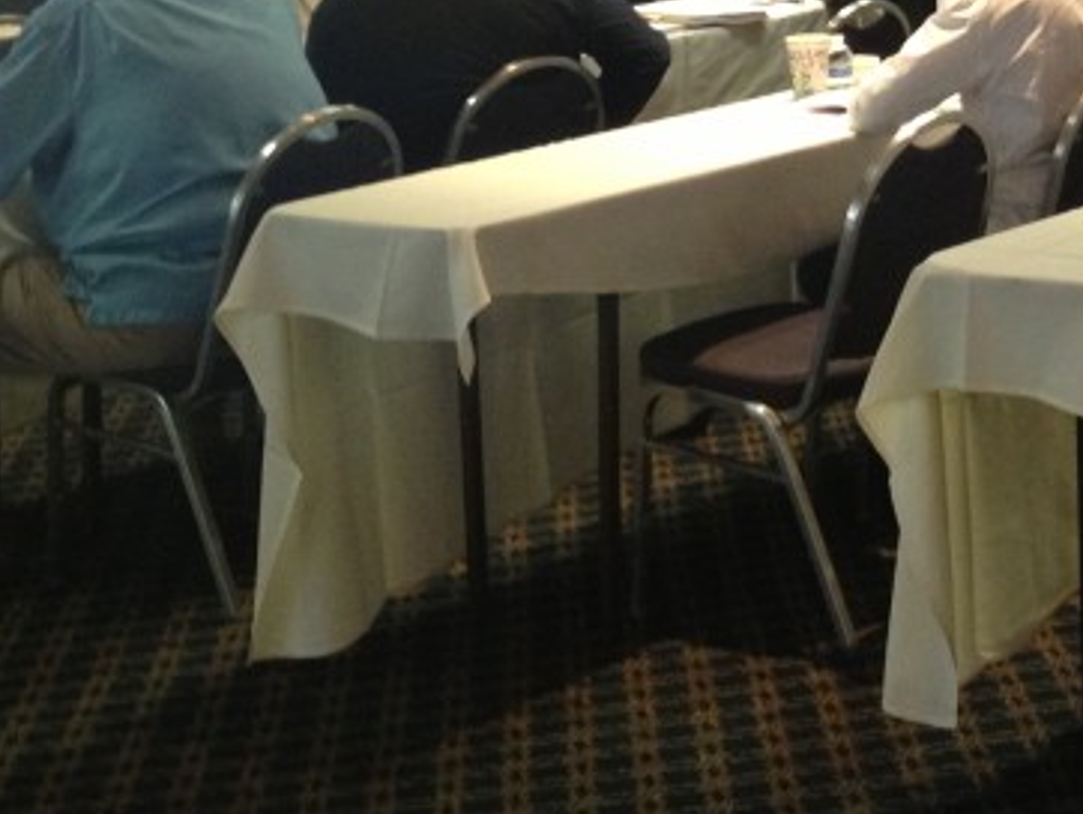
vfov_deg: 14.3
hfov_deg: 18.5
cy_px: -281
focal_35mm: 99
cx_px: 1388
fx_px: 3099
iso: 160
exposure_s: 1/20
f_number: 2.4
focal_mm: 4.28
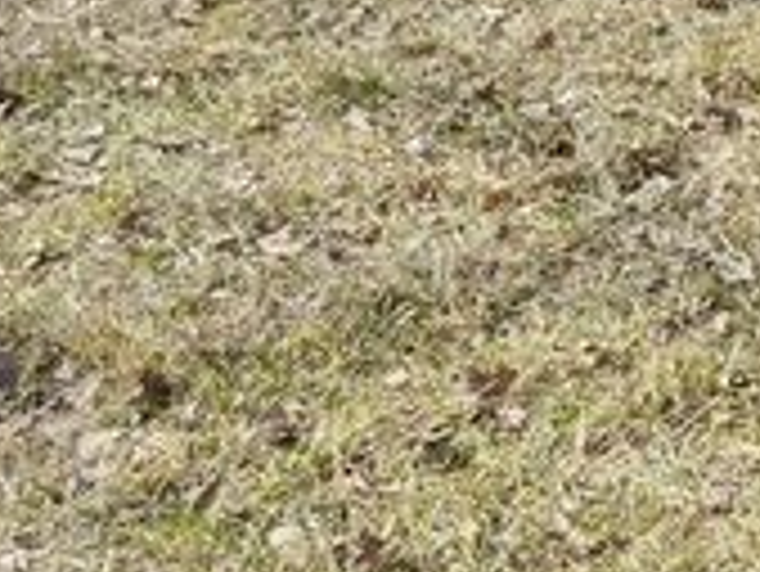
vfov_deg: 8.7
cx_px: 2123
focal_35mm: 163
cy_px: -518
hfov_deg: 9.8
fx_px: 3581
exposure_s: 1/1208
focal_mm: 5.43
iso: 50
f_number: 1.8
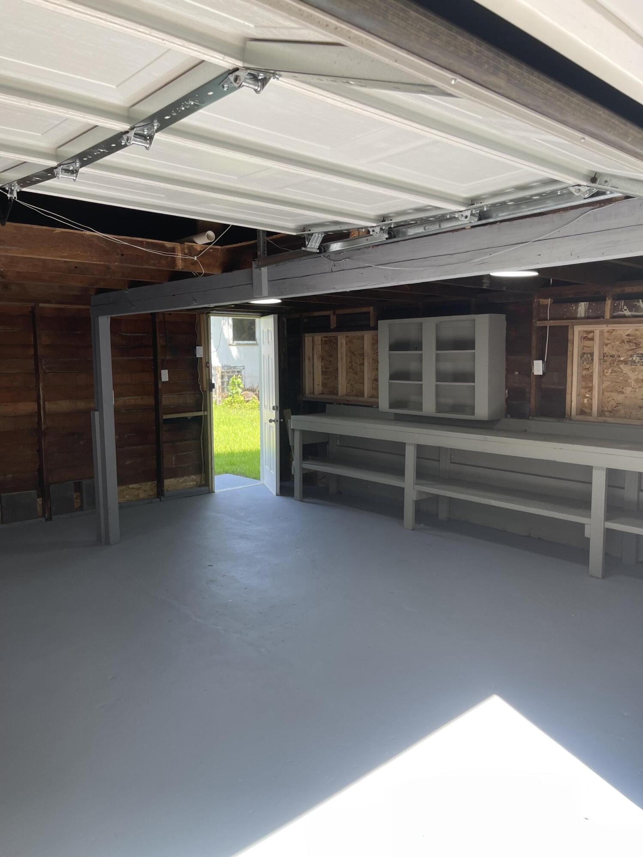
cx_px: 322
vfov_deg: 69.4
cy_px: 428
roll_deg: +0.8
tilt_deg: -6.0
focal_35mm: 25
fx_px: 619
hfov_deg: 54.9
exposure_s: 1/180
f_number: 1.6
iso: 32
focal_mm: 5.1
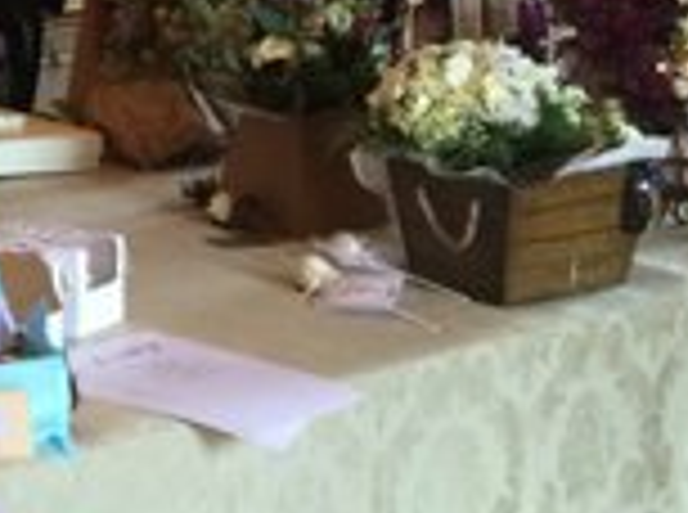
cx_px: -340
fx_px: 2280
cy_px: -261
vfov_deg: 12.2
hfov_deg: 15.8
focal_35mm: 115
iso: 200
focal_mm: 4.15
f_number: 2.2
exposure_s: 1/33
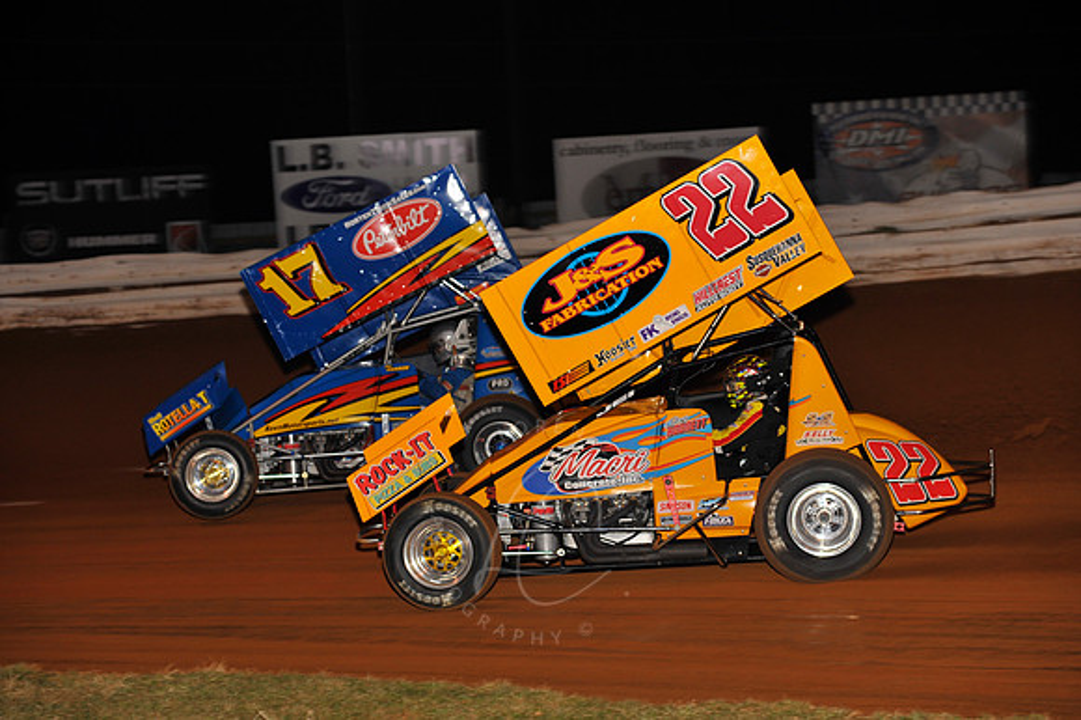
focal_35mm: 125
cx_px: 540
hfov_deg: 16.4
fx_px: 3751
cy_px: 360
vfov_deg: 11.0
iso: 500
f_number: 5.6
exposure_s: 1/250
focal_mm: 125
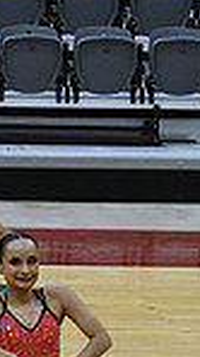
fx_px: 4082
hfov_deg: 2.8
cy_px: 402
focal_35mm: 432
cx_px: -402
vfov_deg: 5.0
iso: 5000
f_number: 4
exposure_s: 1/500
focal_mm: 70
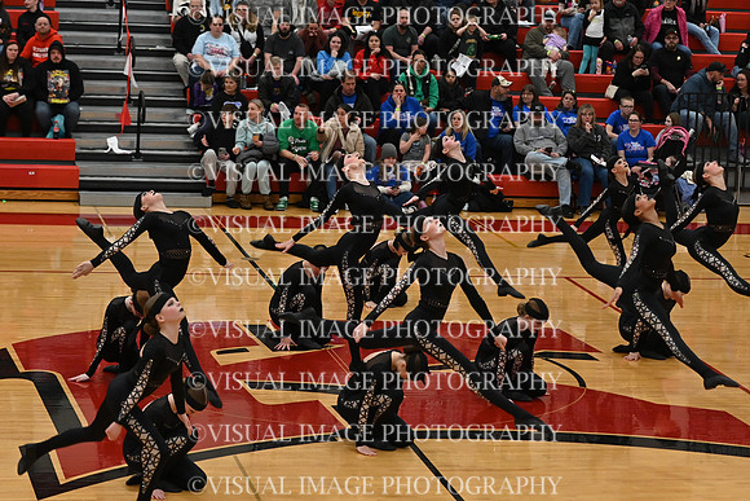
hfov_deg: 19.5
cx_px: 375
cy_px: 250
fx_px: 2188
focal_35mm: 105
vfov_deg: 13.0
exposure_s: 1/400
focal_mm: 70
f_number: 4
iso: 3200
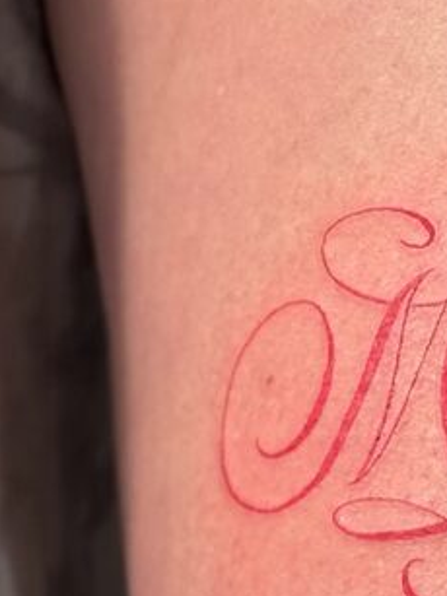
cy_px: 196
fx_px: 3773
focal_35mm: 219
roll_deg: -0.1
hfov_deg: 6.7
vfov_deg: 9.0
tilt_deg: -10.4
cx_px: 612
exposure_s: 1/414
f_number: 1.78
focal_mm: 6.76
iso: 64
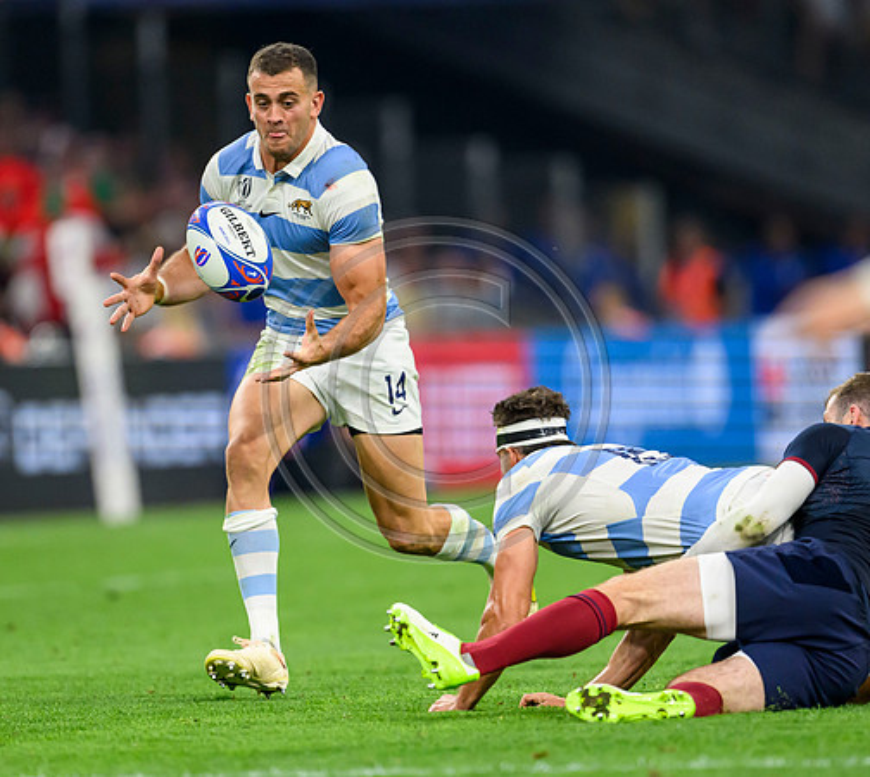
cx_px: 547
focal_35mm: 639
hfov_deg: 2.9
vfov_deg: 2.6
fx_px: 17228
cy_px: 424
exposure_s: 1/2000
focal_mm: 400
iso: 3200
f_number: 3.2
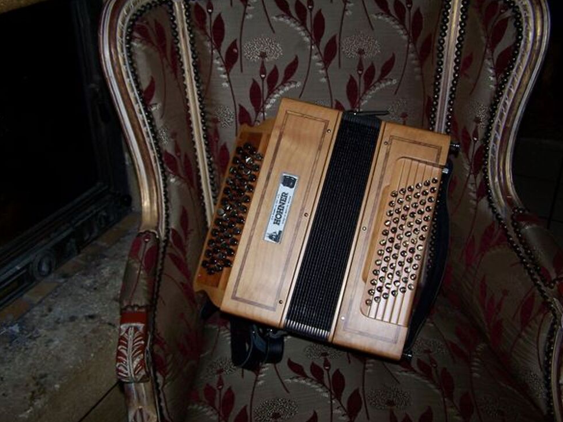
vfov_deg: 36.8
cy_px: 207
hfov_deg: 47.8
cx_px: 287
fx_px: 634
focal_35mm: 39
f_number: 2.8
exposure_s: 1/60
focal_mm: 6.3
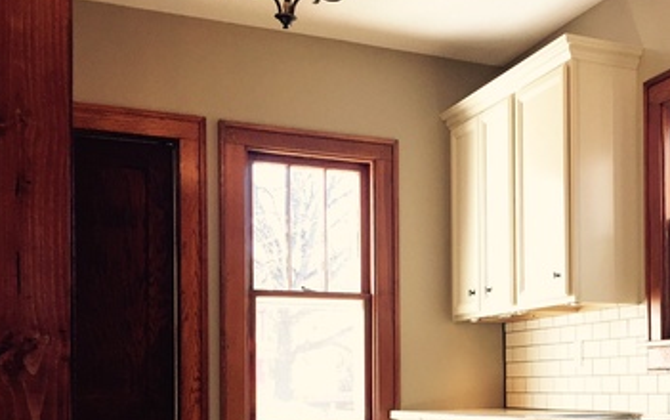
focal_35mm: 56
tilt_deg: -0.8
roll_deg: -0.1
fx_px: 1023
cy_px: 368
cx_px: 601
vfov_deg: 22.7
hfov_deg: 34.3
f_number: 2.2
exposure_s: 1/120
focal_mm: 4.15
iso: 50
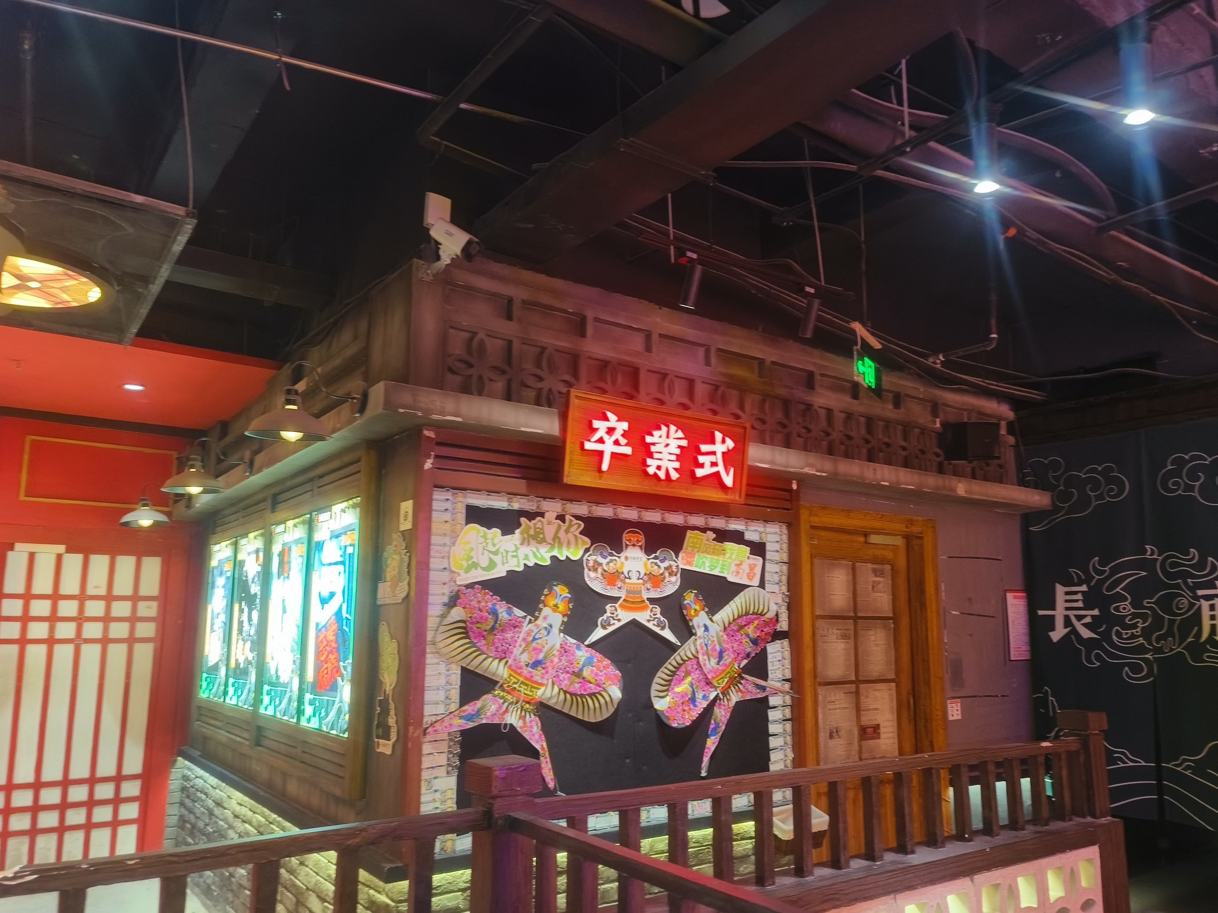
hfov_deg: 69.3
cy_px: 471
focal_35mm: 25
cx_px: 656
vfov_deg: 54.9
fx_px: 880
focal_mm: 5.5
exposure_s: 1/33.3
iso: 436
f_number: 1.75
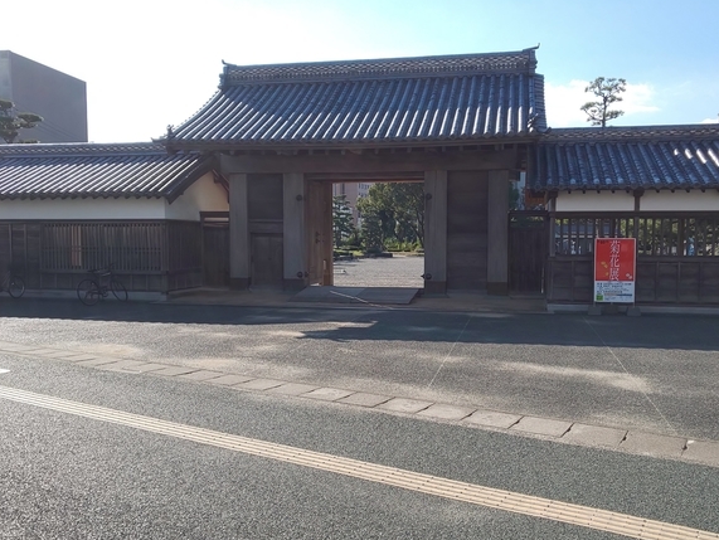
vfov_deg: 49.8
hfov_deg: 63.3
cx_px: 384
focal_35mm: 28
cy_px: 268
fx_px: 582
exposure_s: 1/782
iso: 28
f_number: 1.94
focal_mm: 3.45
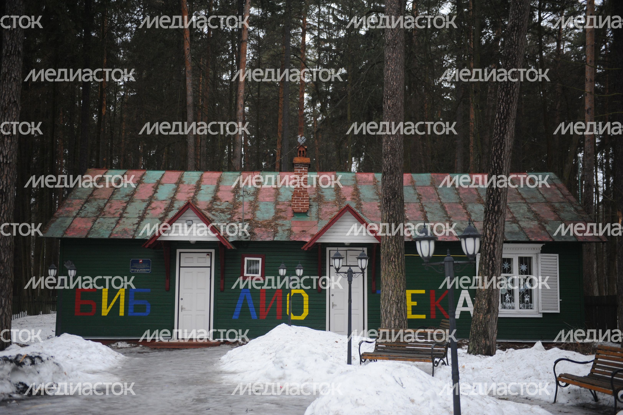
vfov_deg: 28.0
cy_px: 208
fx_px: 830
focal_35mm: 48
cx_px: 312
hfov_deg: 41.1
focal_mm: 48
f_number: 2.8
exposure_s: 1/4000
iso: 1600
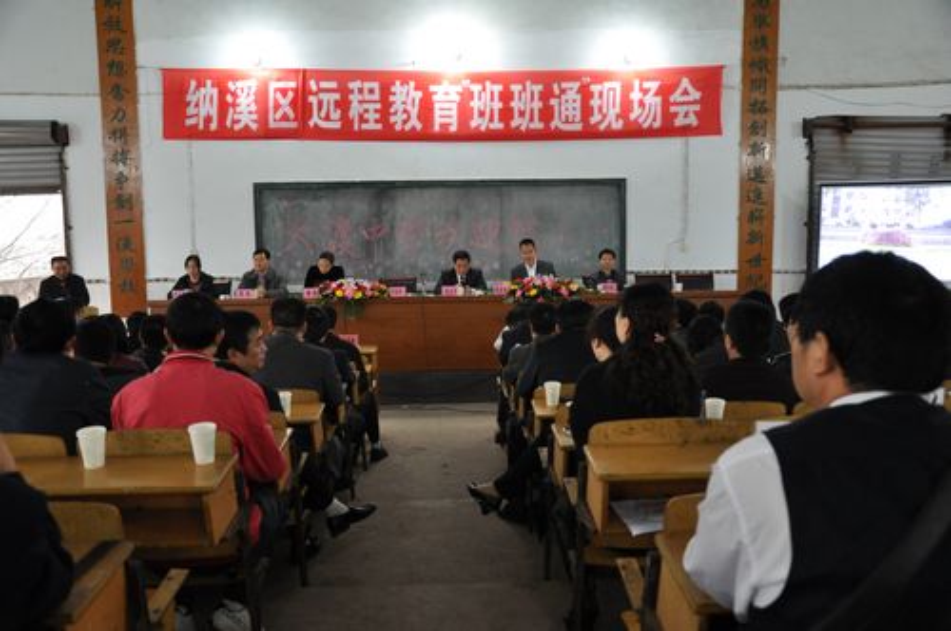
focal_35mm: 33
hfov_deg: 57.3
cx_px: 476
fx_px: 871
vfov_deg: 39.9
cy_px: 316
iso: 1000
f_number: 3.8
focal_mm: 22
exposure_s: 1/30
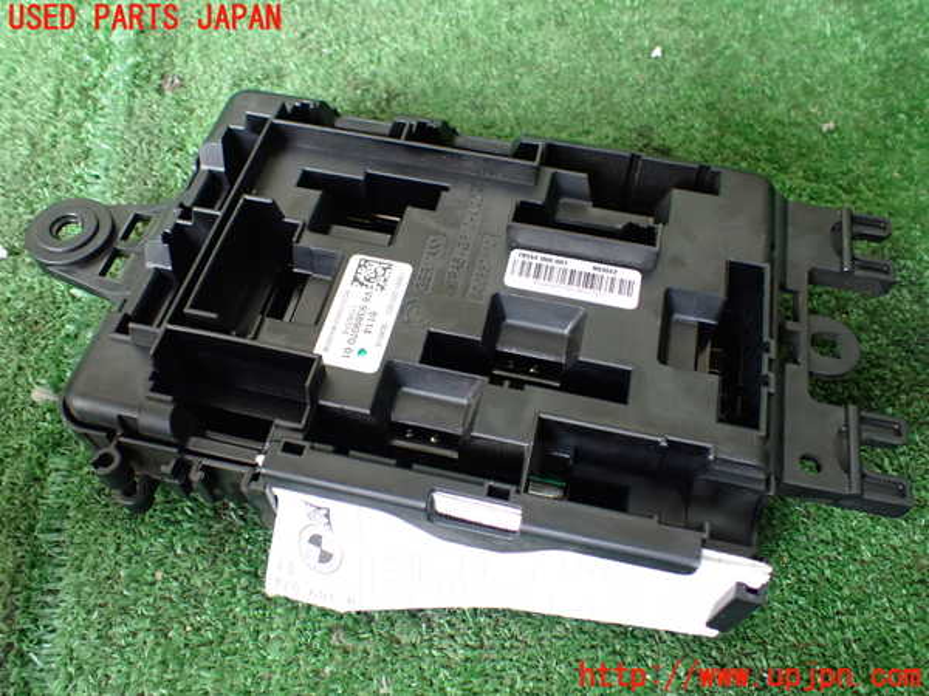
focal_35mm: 30
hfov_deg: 60.0
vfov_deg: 46.8
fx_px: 805
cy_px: 348
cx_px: 464
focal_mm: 5.4
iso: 640
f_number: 2.3
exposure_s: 1/125
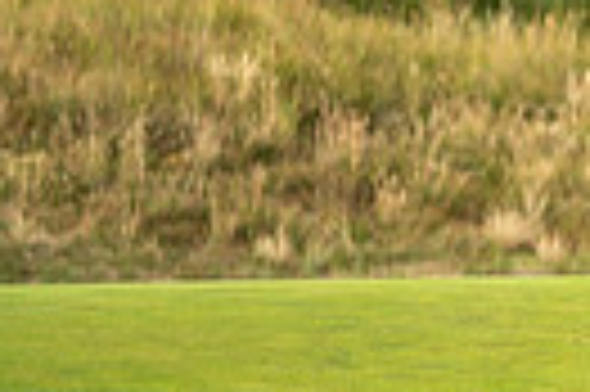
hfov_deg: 2.4
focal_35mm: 840
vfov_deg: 1.6
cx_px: 1293
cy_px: 104
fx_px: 13749
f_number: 4.5
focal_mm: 190
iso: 100
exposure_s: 1/400
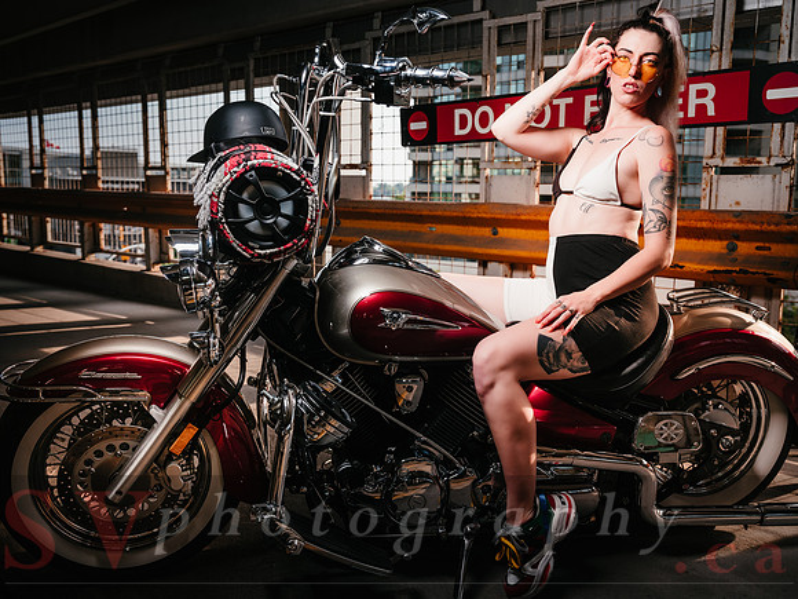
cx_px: 399
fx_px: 776
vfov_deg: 42.2
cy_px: 300
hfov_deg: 54.4
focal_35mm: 34
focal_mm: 41.1
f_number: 5.6
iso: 100
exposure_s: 1/125
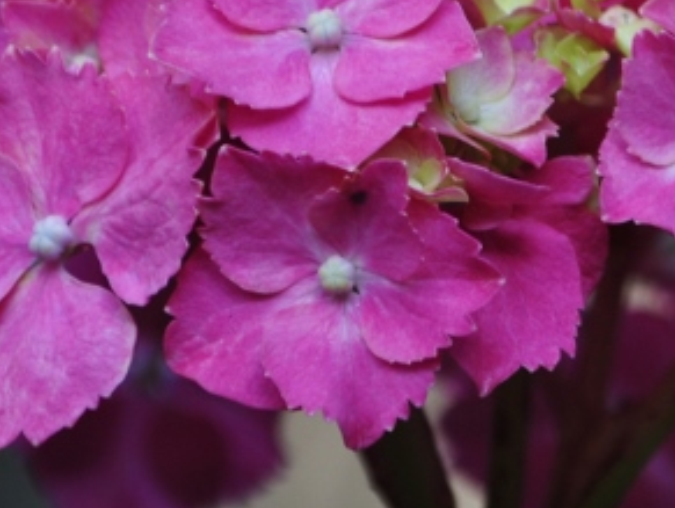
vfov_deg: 1.6
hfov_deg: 2.1
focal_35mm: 949
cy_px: 94
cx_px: 761
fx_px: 18528
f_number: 9
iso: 200
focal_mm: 240
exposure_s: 1/100
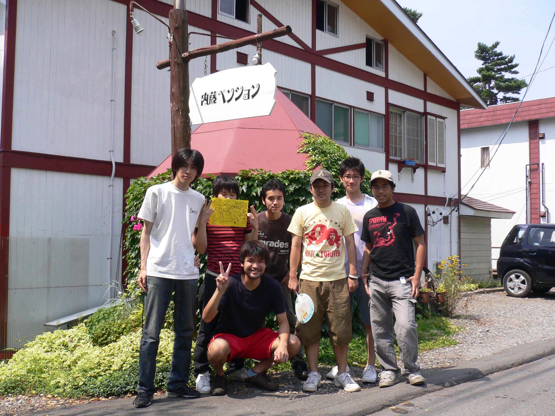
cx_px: 278
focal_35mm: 35
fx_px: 561
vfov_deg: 40.7
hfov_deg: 52.6
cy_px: 208
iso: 80
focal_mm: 5.8
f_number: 5.6
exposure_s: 1/200
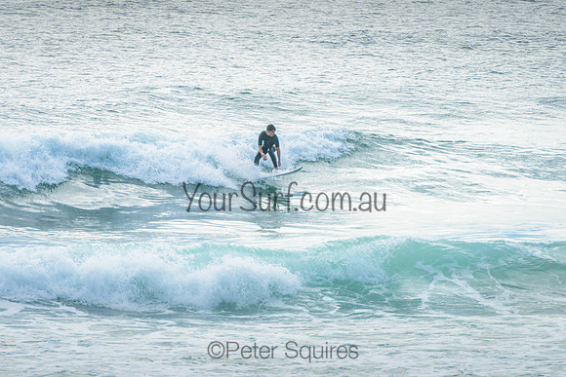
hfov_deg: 4.2
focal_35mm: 490
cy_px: 176
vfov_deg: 2.8
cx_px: 278
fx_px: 7712
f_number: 14
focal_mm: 400
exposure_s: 1/1600
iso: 800
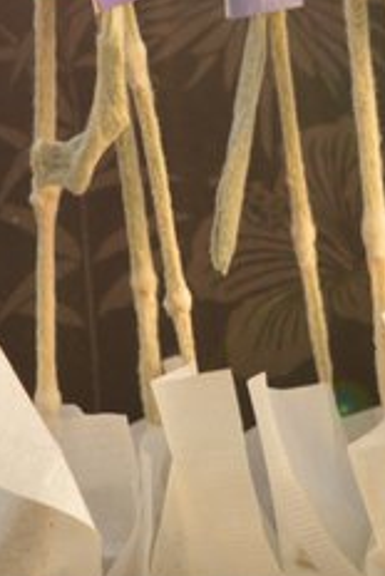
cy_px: 211
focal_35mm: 284
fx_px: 4544
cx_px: 293
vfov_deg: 7.3
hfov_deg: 4.8
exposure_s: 1/60
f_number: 5.6
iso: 100
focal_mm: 55
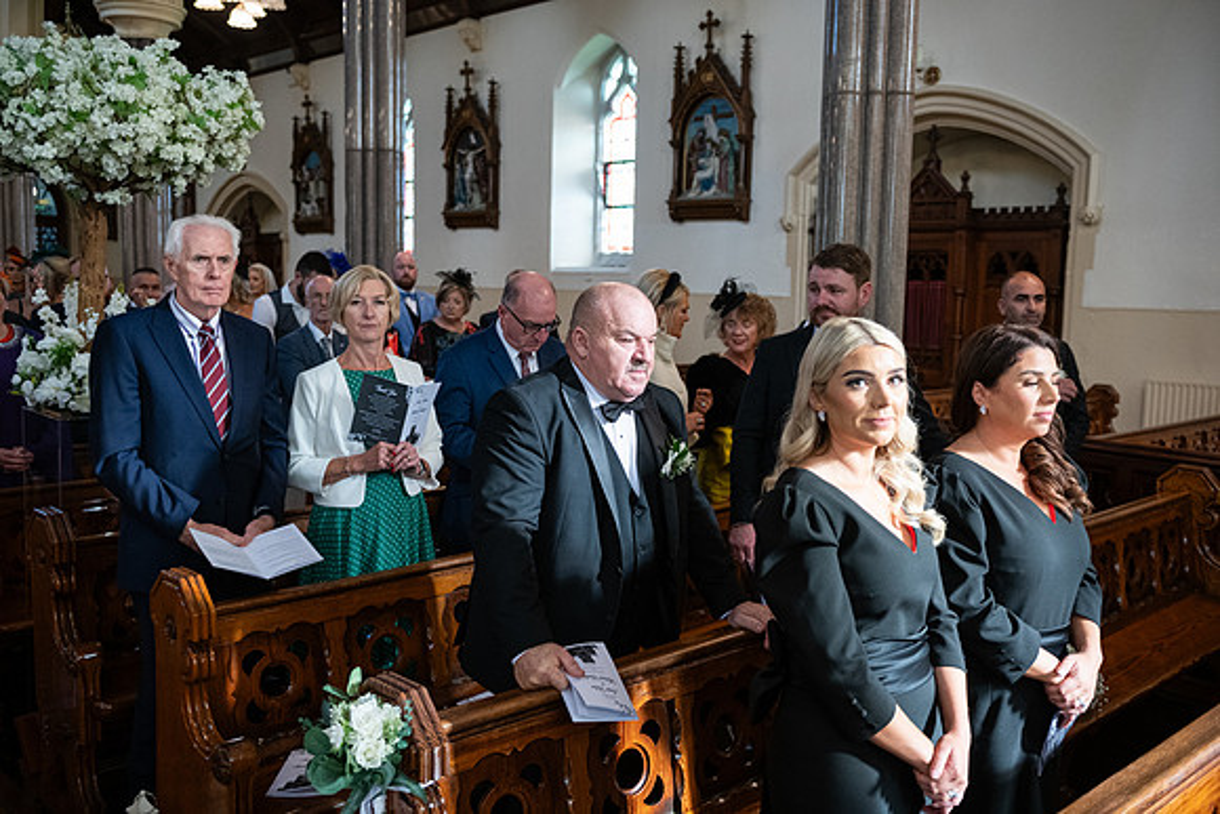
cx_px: 610
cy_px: 407
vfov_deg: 41.1
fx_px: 1085
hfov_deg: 58.7
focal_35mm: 32
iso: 1250
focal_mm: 32
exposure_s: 1/160
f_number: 3.5
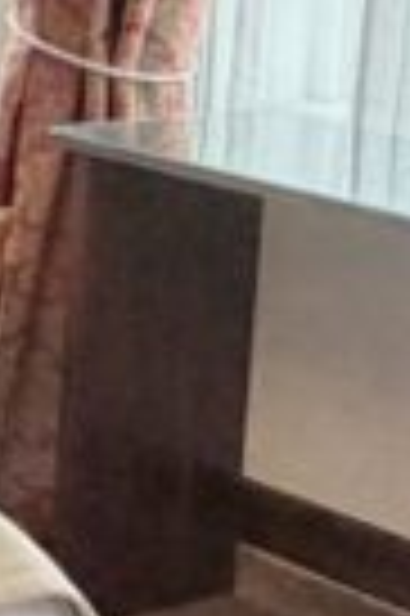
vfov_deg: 17.7
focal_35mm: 109
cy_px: -153
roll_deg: -0.8
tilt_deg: -4.8
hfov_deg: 8.5
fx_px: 1867
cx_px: -1099
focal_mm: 2.22
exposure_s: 1/121
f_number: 2.2
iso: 200
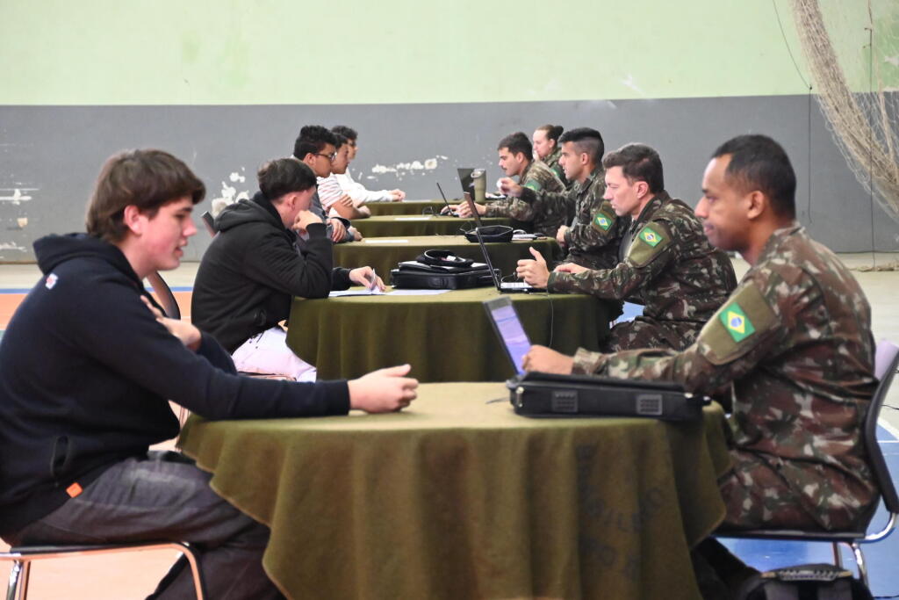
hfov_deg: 14.4
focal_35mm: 142
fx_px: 3546
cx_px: 450
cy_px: 300
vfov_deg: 9.7
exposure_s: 1/60
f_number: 5.3
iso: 7200
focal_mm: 95
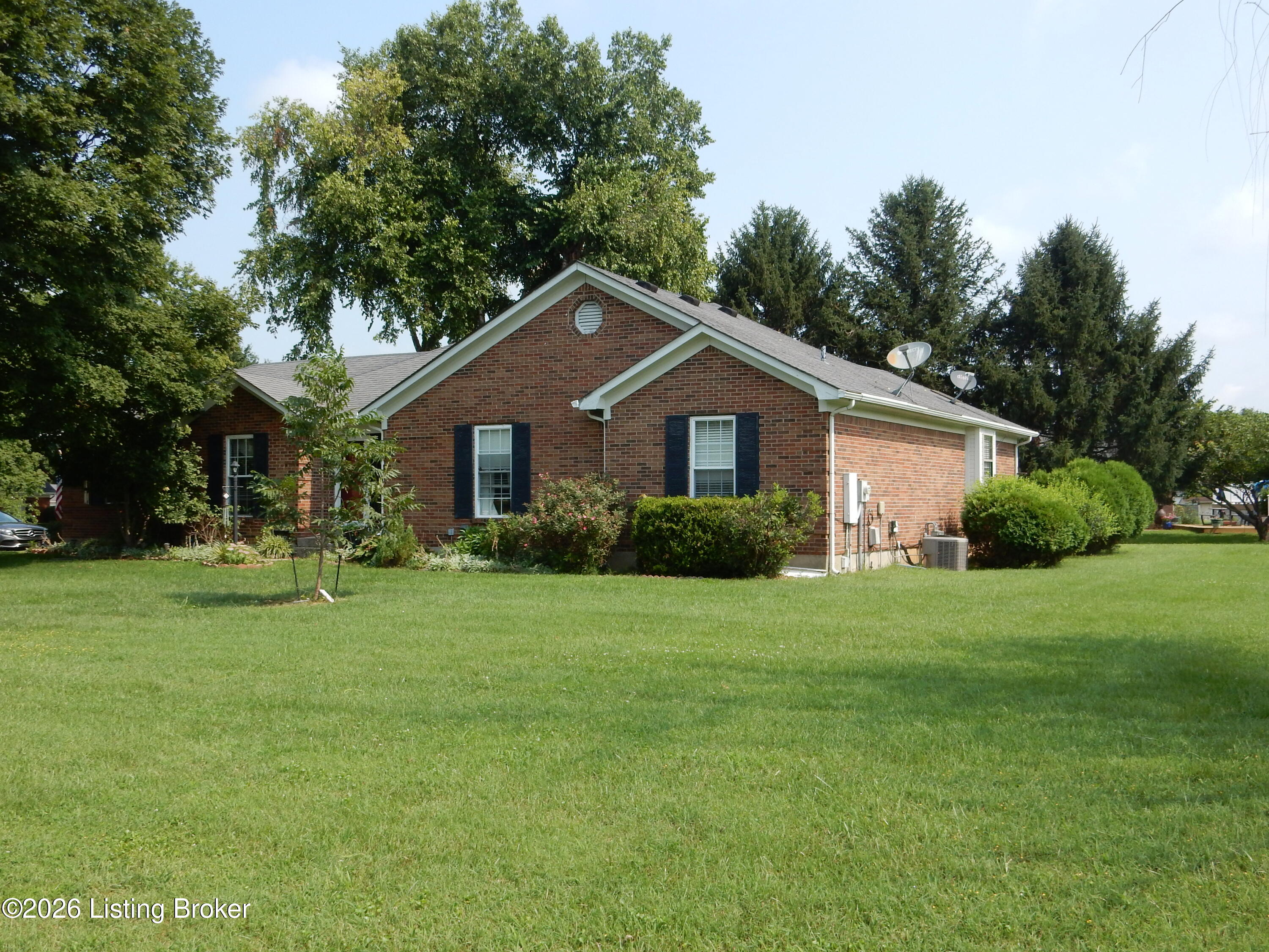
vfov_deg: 39.7
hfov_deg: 51.4
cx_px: 634
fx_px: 1320
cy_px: 476
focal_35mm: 36
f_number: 4
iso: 125
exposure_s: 1/800
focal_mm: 6.4
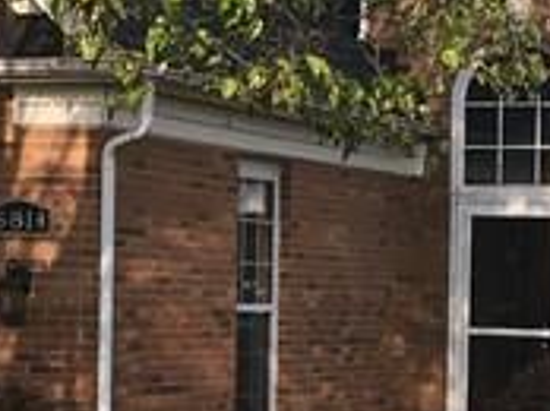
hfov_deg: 11.6
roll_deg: -0.5
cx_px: 278
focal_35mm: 171
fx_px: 2713
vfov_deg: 8.6
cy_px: 348
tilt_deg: -0.6
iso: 25
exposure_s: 1/549
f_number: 2.2
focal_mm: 4.15
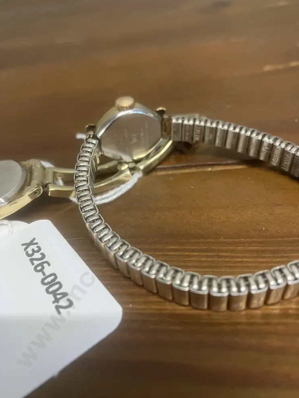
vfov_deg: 61.7
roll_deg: +9.5
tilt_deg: -39.5
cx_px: 145
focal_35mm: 29
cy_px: 202
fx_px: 334
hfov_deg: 48.2
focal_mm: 3.99
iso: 250
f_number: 1.8
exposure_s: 1/50
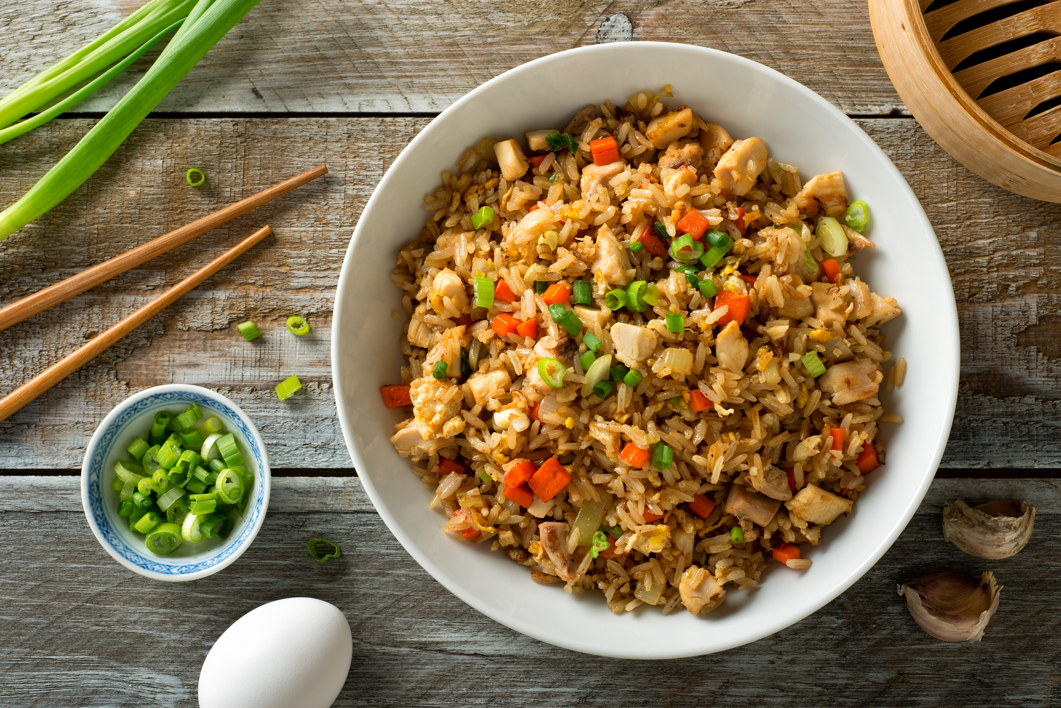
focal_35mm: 50
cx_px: 530
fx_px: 1474
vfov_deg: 27.0
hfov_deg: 39.6
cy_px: 354
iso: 100
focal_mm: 50
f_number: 11
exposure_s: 1/160
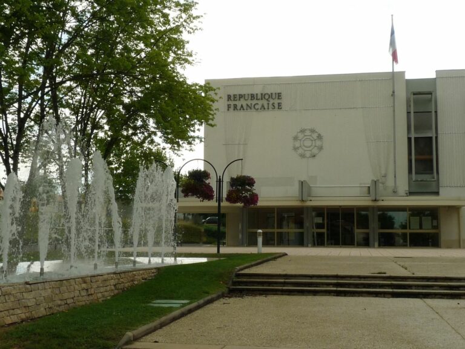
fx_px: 645
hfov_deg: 39.7
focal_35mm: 48
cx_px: 232
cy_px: 174
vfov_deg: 30.3
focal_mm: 4.8
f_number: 5.6
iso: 100
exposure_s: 1/250
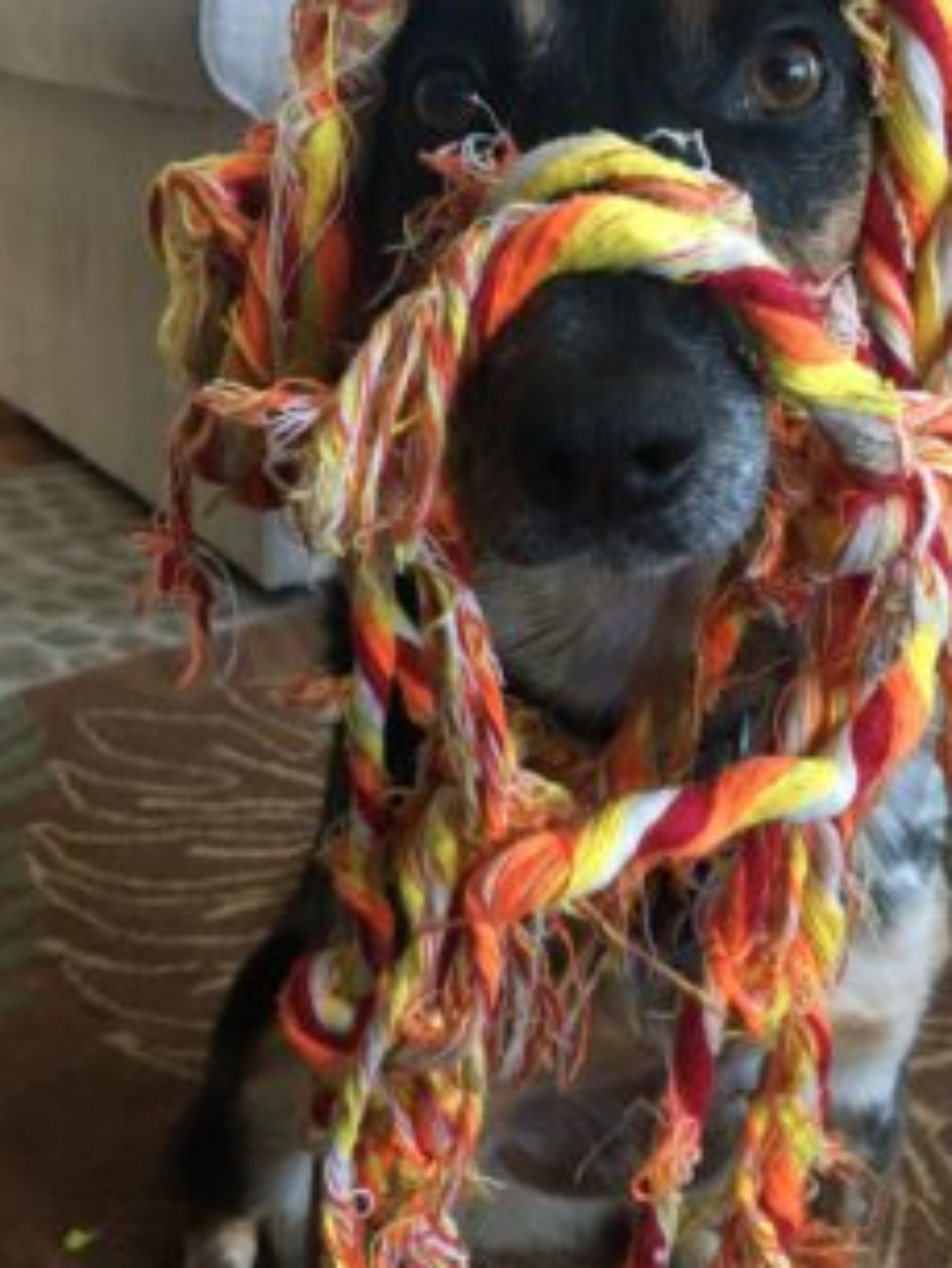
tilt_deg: -16.9
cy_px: 524
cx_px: 549
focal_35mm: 38
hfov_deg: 37.7
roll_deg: -4.8
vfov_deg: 48.7
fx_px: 1392
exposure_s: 1/30
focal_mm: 4.15
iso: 125
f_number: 2.2
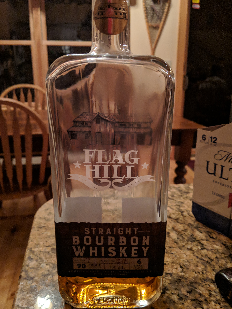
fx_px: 268
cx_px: 119
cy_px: 152
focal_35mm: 30
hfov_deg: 46.8
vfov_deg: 60.0
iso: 270
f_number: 1.8
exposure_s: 1/24
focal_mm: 4.44
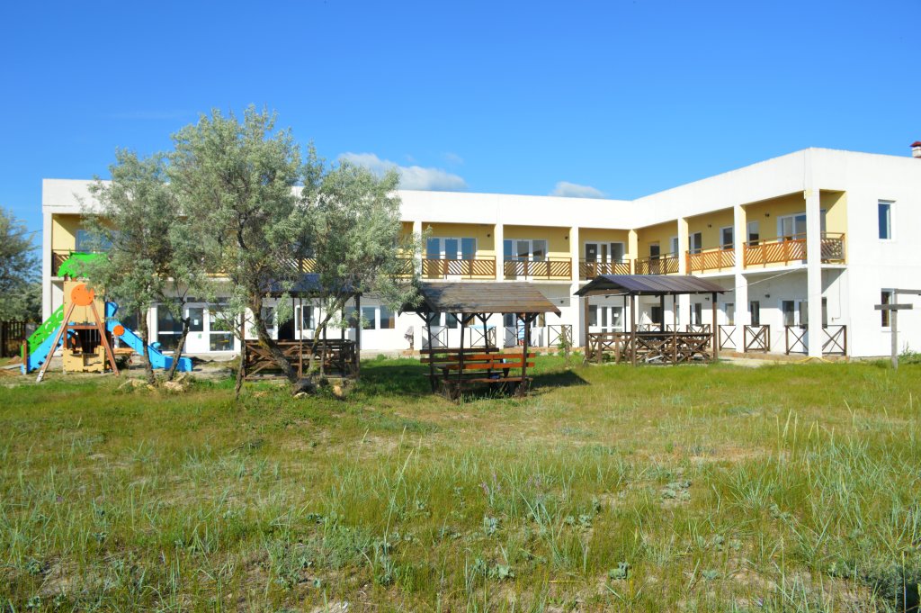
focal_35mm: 27
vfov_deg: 47.9
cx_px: 460
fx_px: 690
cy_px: 306
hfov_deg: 67.4
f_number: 9
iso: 100
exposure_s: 1/320
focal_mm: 18
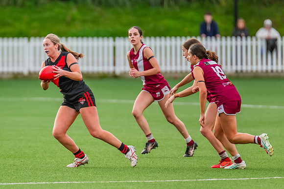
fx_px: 5269
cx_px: 73
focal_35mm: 668
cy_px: 80
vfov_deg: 2.1
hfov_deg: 3.1
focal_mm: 420
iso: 1100
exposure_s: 1/800
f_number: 4
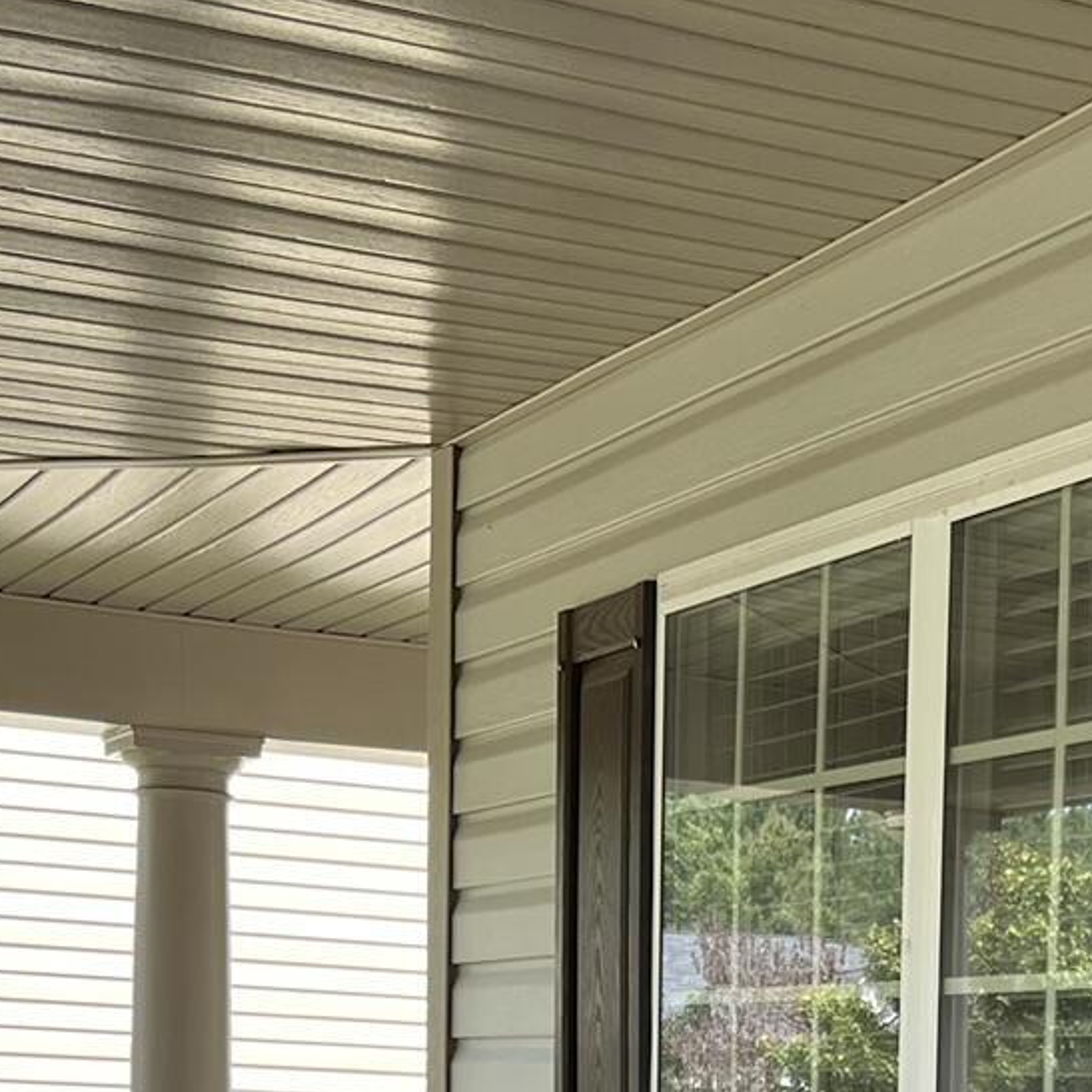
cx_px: 1200
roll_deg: -2.0
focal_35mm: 86
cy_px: 1511
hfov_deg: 19.3
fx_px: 3069
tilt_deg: -6.8
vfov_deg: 18.4
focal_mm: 5.1
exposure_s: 1/473
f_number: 1.6
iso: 50
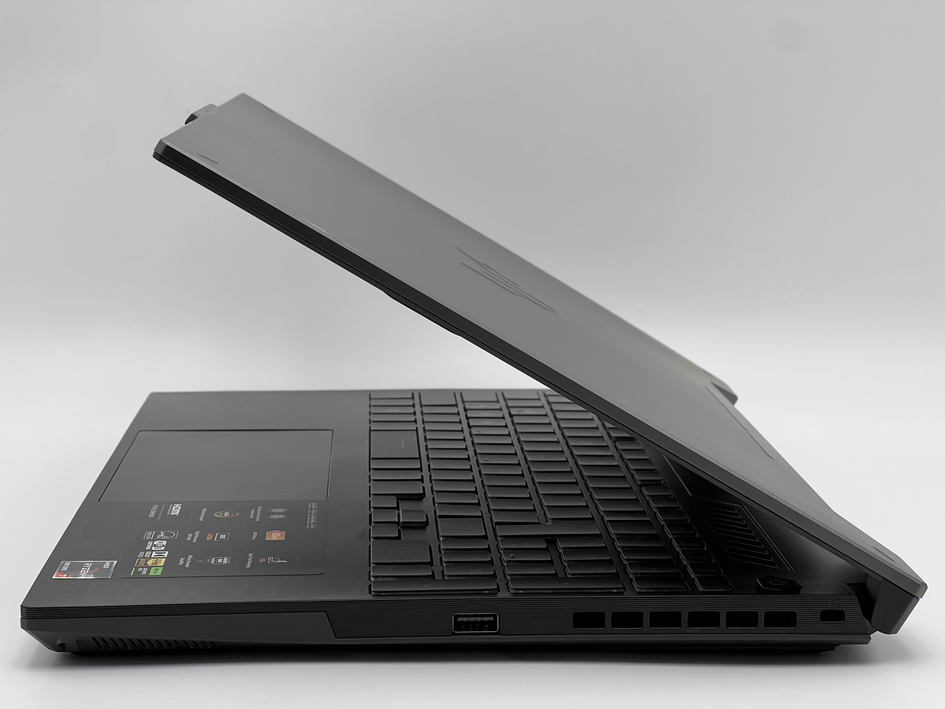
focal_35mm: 77
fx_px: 2102
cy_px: 354
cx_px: 472
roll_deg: -0.5
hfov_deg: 25.3
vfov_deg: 19.1
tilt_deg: -8.2
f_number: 2.8
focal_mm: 9
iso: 32
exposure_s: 1/124
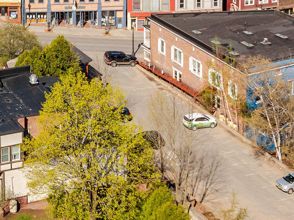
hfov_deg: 20.6
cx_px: -43
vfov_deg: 16.4
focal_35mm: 90
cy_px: 109
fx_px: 764
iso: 100
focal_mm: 12.29
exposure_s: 1/1600
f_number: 4
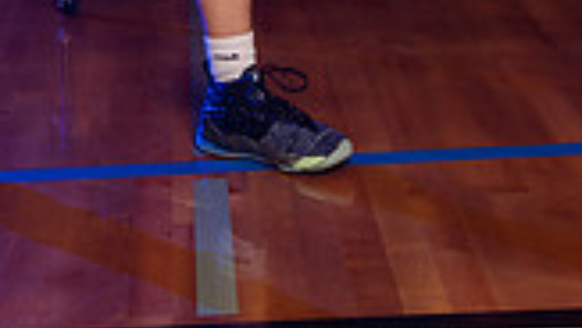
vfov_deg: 10.1
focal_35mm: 107
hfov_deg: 19.8
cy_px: -414
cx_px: 121
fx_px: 1653
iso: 400
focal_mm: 37
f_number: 7.1
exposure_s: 1/250
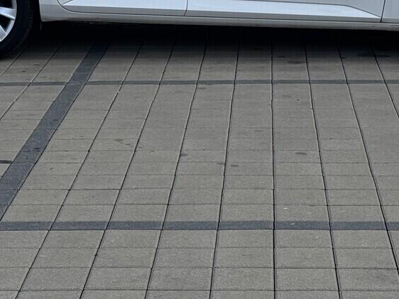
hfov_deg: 16.0
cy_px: -66
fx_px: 1417
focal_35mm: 123
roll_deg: +1.0
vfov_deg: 11.8
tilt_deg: -4.4
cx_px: 232
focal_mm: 6.76
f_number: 1.78
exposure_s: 1/2415
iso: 64
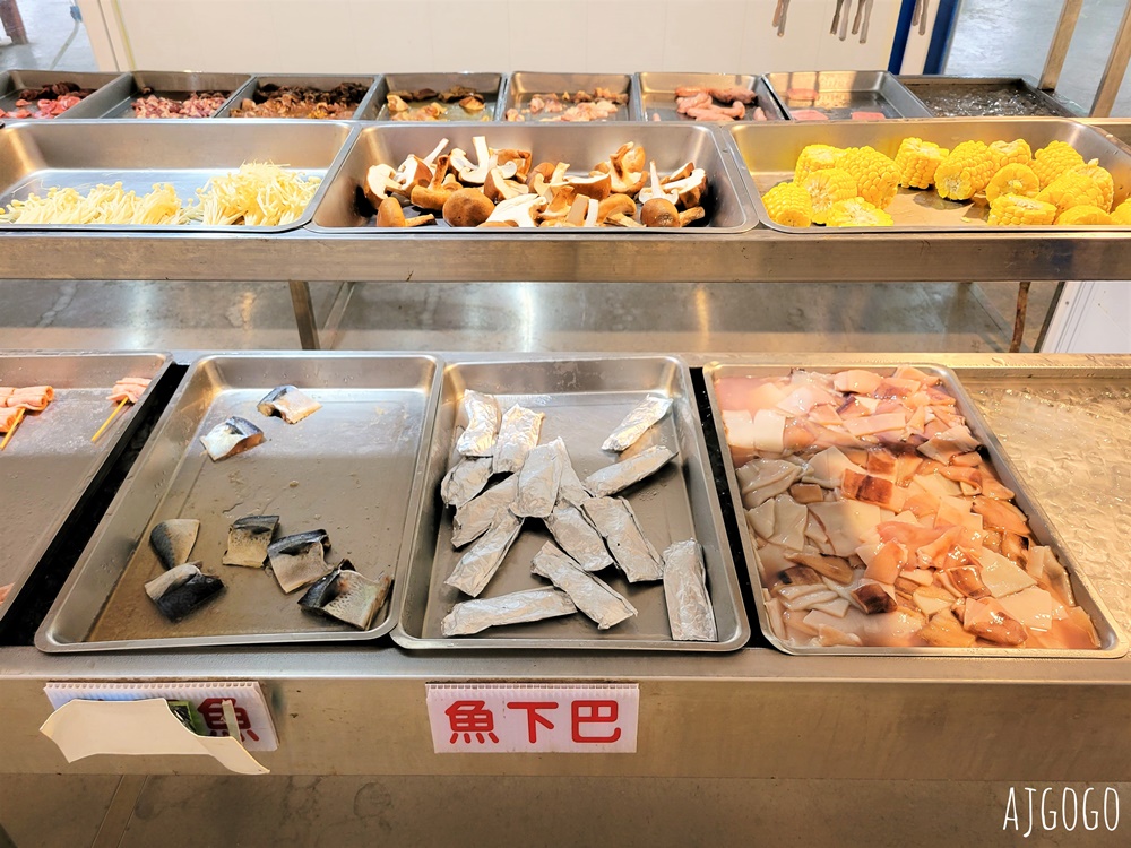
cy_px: 424
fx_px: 849
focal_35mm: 26
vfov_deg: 53.1
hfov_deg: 67.3
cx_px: 566
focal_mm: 5.4
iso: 200
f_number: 1.8
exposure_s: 1/40
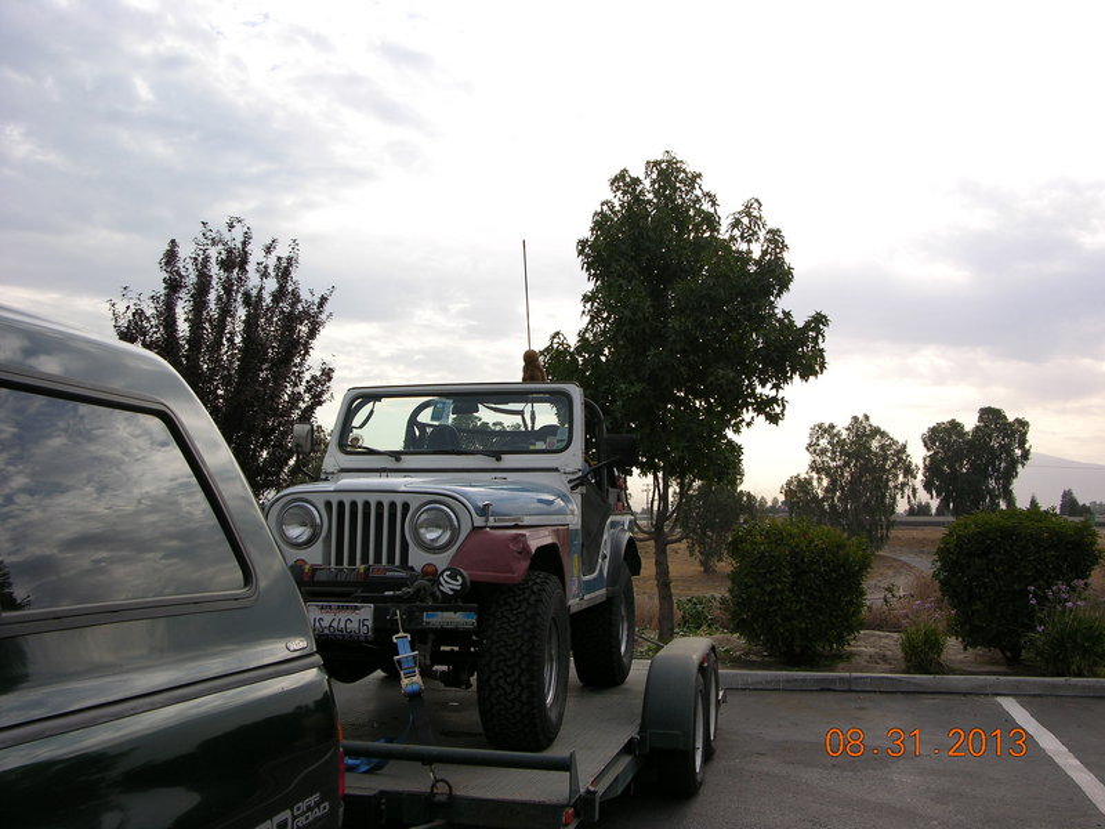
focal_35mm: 35
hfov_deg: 52.6
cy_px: 414
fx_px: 1117
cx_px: 552
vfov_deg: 40.7
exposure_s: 1/227
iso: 50
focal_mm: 8.9
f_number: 4.5
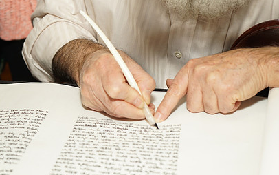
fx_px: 510
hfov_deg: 30.6
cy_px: 75
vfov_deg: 19.4
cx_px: 150
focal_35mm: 67
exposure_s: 1/80
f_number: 4.5
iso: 500
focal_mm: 46
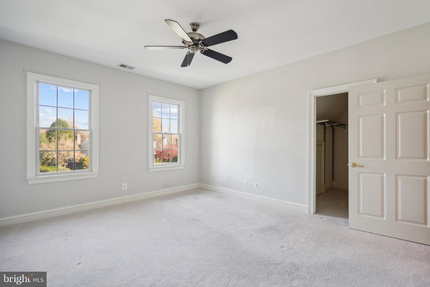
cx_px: 215
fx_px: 191
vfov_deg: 73.8
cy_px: 144
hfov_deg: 96.7
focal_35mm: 16
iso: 800
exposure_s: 1/60
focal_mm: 16
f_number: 4
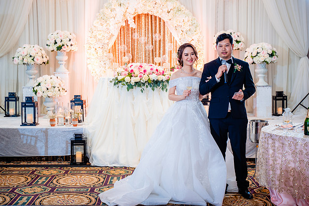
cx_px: 141
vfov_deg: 25.0
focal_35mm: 54
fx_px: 465
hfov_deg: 36.7
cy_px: 100
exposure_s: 1/160
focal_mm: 50
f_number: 3.5
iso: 1000
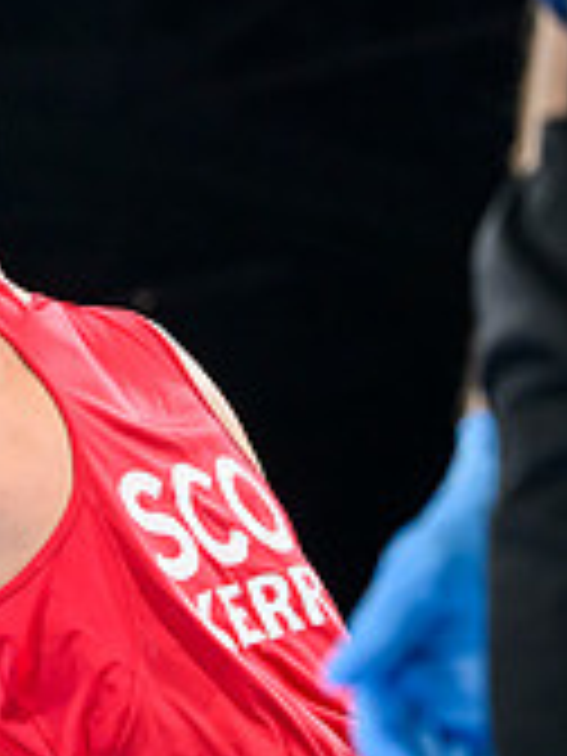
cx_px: -471
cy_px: 473
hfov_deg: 5.3
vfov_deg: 7.1
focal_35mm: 278
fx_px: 6071
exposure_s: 1/1600
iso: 2000
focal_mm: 70
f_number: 3.2
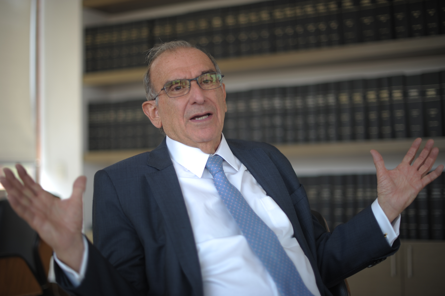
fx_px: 618
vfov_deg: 27.0
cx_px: 222
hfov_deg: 39.6
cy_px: 148
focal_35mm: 50
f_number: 1.4
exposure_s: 1/400
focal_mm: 50
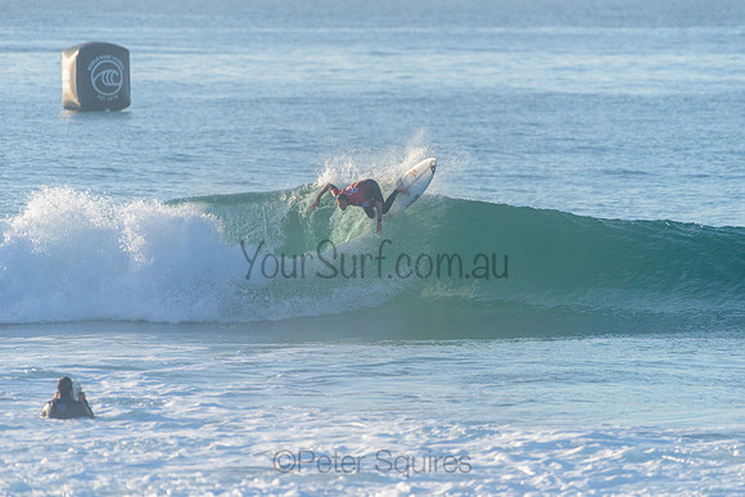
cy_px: 248
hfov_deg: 4.1
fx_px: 10351
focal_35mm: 500
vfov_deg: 2.8
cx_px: 372
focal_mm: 500
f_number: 5.6
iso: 320
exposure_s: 1/2000
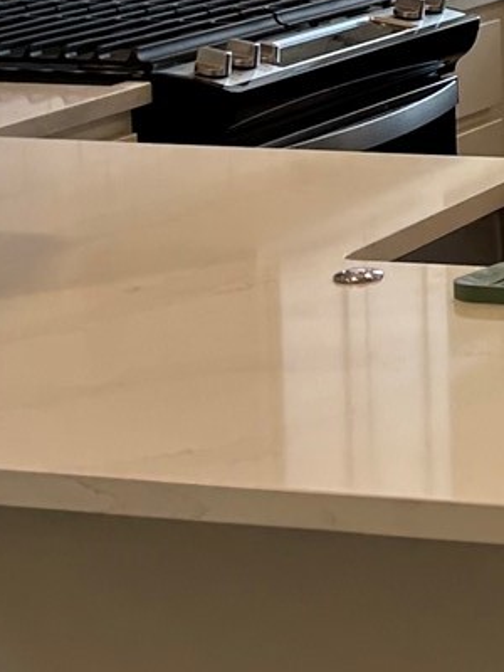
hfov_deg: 10.0
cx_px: 1136
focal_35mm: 133
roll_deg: -0.9
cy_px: -25
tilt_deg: -4.3
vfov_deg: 14.6
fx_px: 2582
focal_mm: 5.7
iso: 40
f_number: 1.5
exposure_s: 1/120
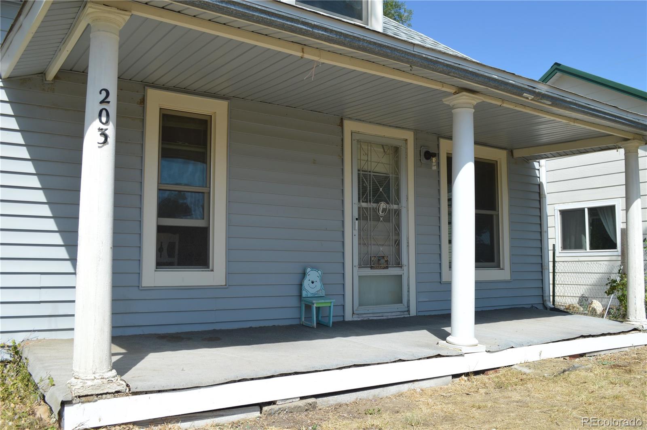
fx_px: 539
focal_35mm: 30
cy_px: 215
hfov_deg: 62.0
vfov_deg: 43.5
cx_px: 324
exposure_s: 1/200
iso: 100
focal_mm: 20
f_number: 7.1
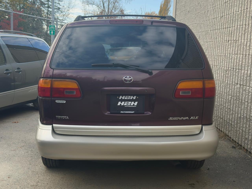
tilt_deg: -8.2
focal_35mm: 24
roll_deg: -0.3
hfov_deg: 71.6
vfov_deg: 56.8
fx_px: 175
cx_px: 126
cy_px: 94
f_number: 1.78
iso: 100
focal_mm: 6.76
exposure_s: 1/1050
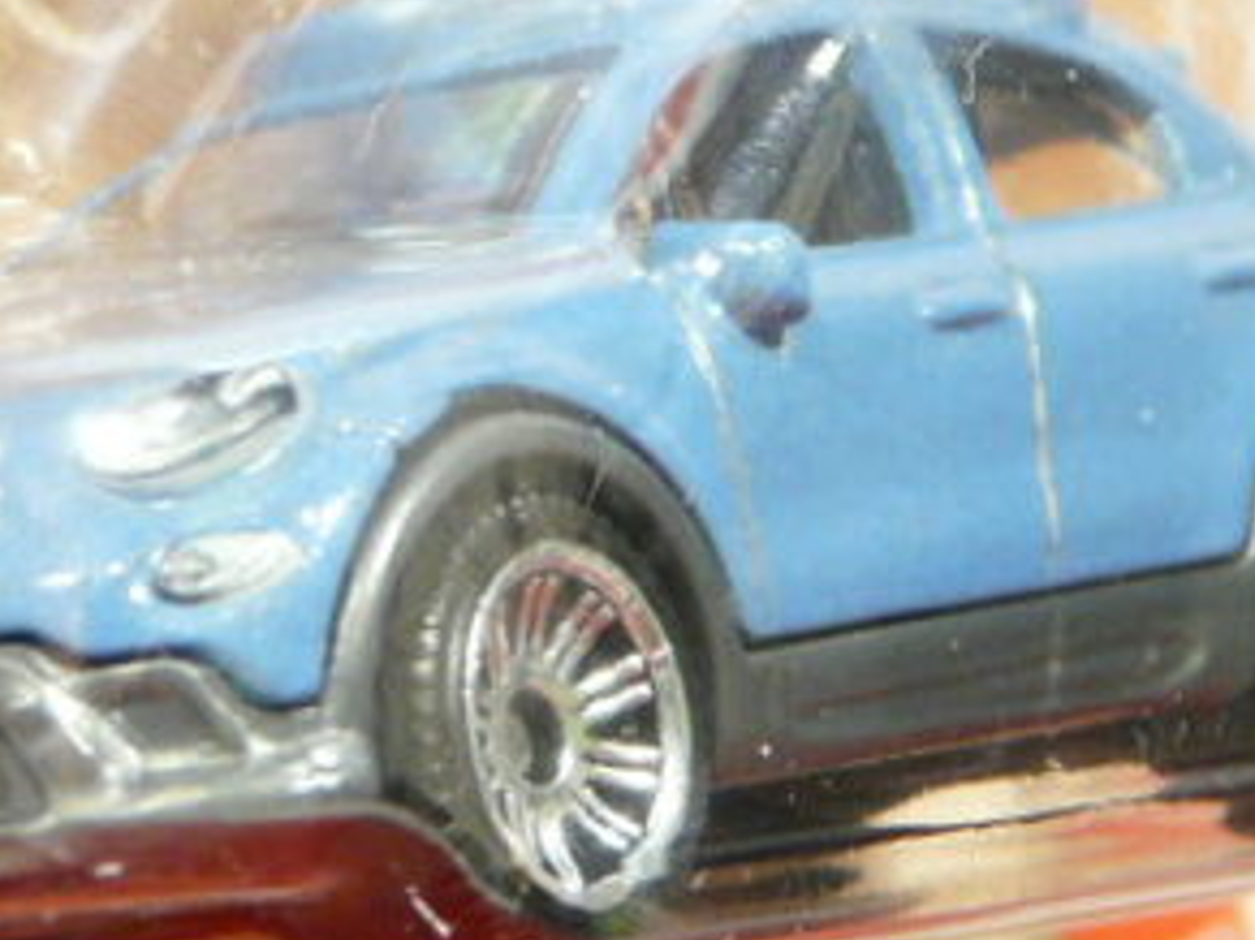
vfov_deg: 6.5
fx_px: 8226
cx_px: 457
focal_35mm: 227
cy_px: 246
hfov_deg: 8.7
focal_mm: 11.4
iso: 200
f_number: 3.2
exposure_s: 1/25
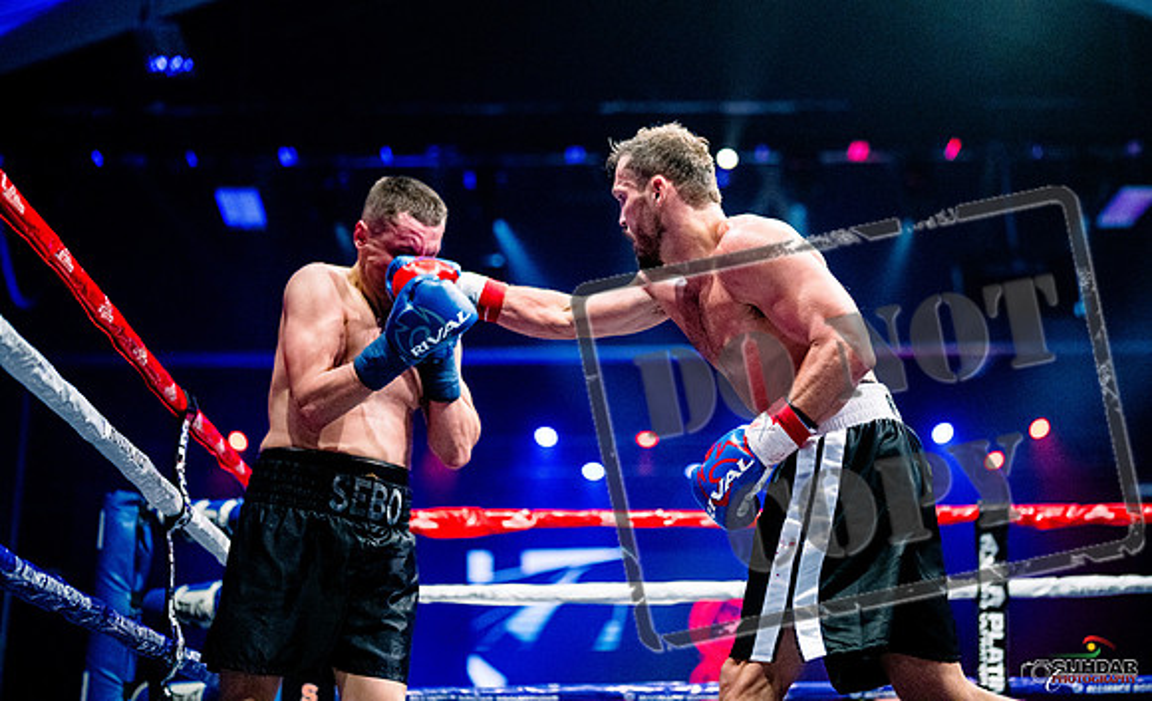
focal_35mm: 62
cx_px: 693
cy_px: 240
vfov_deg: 20.6
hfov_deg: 33.2
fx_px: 1923
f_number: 1.4
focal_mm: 50
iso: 6400
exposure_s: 1/1600
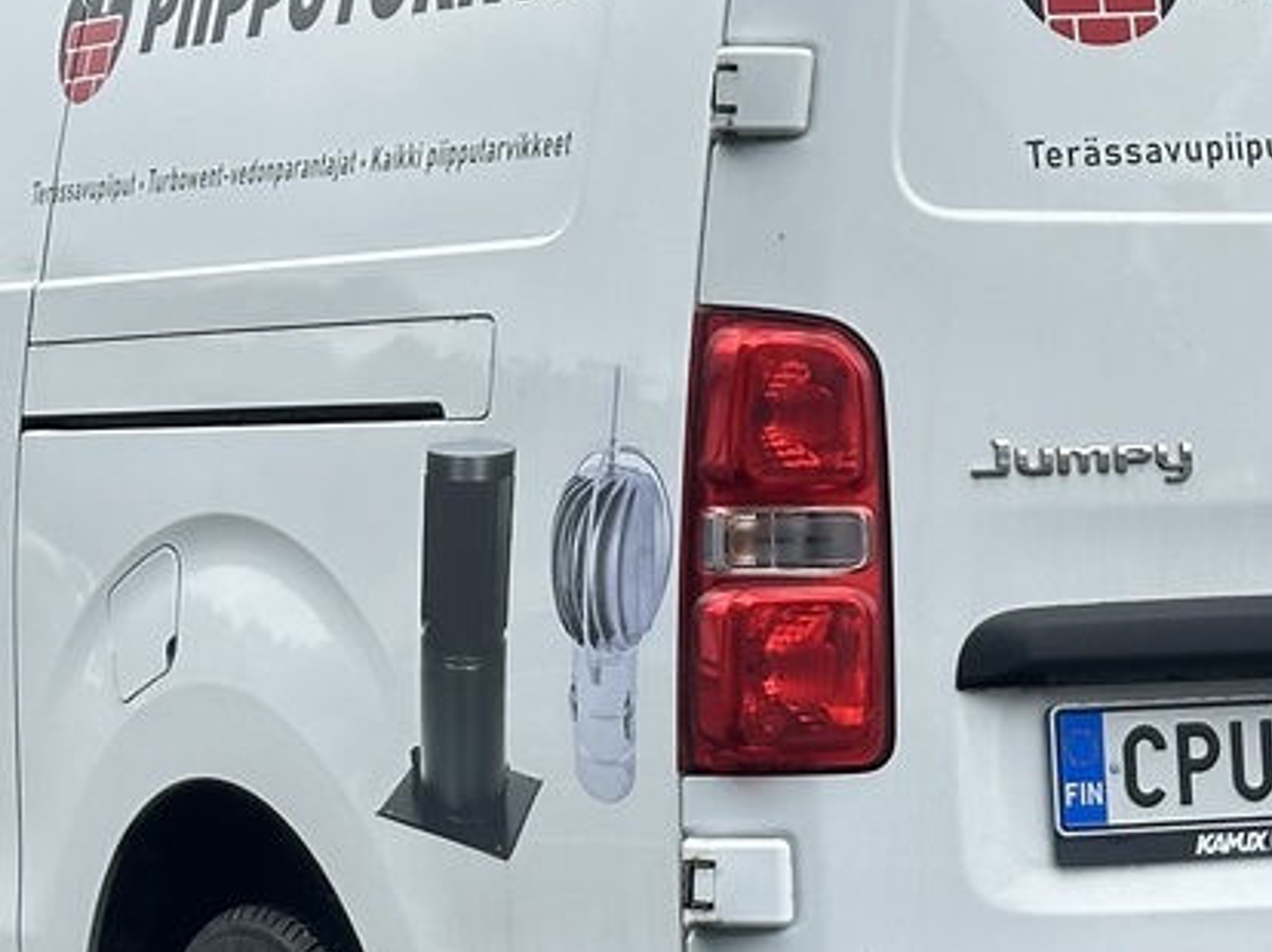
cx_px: 737
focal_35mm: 167
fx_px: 6133
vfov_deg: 8.9
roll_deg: +1.2
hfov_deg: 11.8
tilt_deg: -2.1
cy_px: 439
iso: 64
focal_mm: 6.86
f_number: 1.78
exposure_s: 1/927
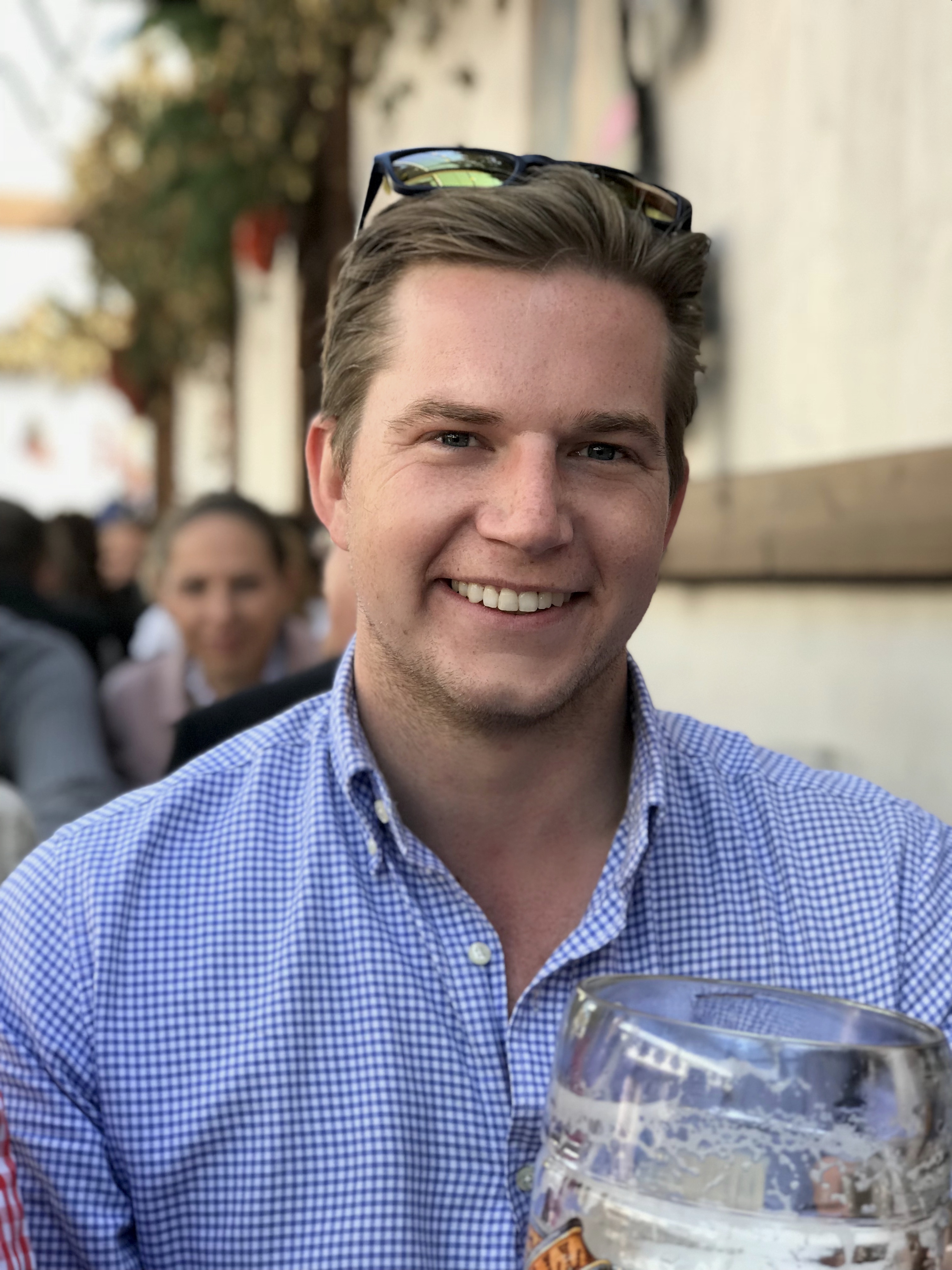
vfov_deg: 33.8
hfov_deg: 25.7
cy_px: 635
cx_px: 476
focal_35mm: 57
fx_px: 2090
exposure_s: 1/100
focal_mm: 6.6
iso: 25
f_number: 2.8
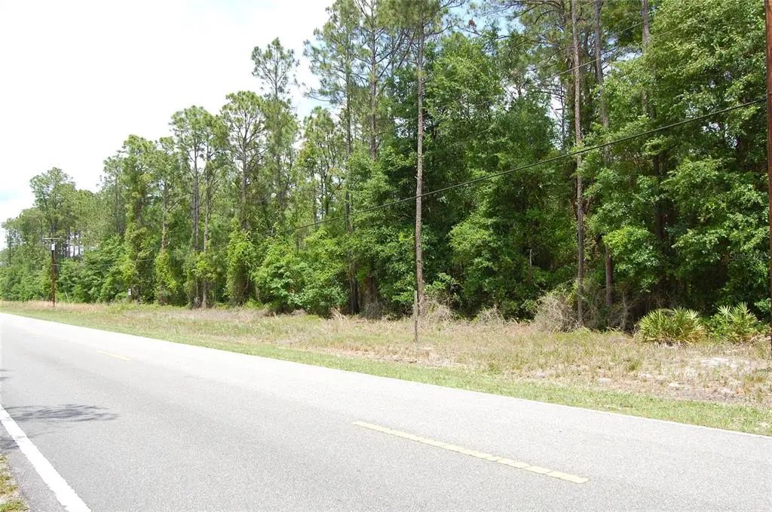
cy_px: 256
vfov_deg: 47.8
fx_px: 578
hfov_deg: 67.5
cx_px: 386
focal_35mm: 27
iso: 200
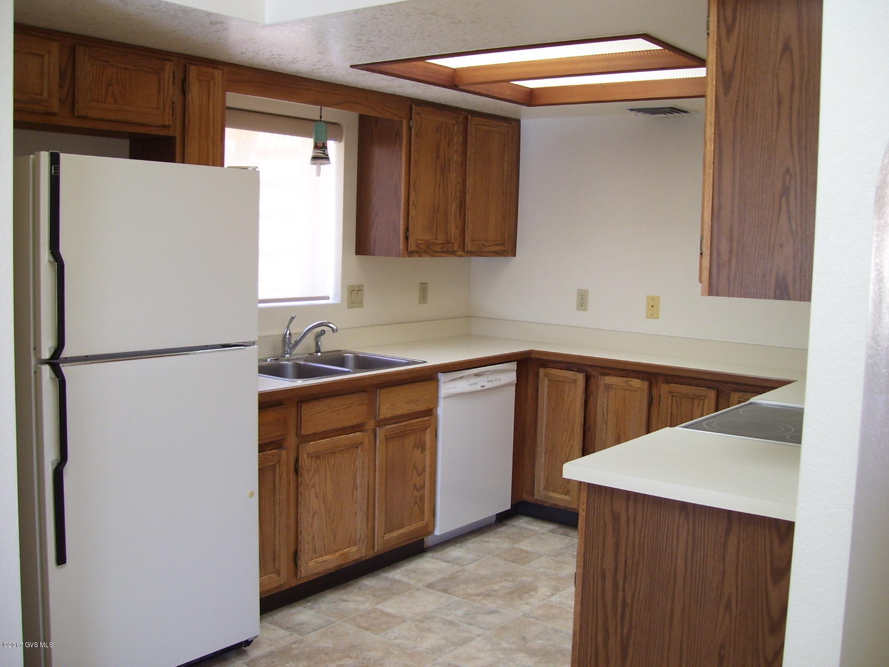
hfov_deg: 51.4
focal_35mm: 36
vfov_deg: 39.7
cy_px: 334
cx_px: 444
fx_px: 925
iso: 100
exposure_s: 1/30
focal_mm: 6
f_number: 2.7
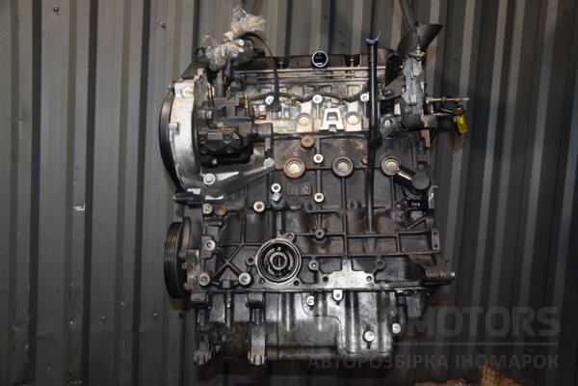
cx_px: 289
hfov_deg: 53.1
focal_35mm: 36
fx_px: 578
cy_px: 193
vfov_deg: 36.9
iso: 800
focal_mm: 24
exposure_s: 1/60
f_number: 5
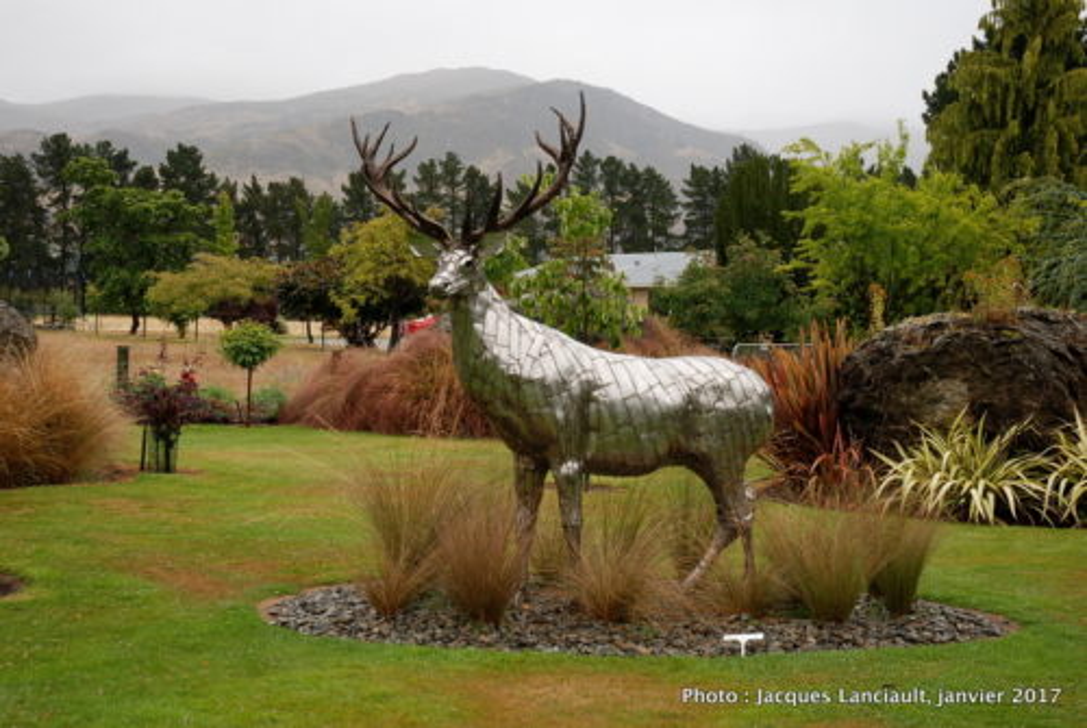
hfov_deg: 35.0
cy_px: 364
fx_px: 1724
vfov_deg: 23.9
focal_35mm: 57
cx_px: 544
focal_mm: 38
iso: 200
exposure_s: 1/125
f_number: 5.6
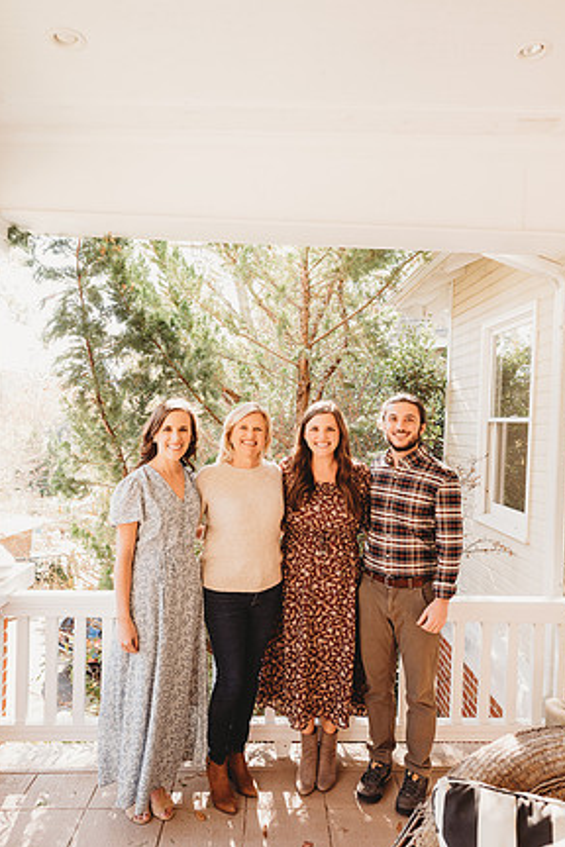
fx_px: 588
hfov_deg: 51.3
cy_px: 437
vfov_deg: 71.5
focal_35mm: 25
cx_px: 290
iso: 400
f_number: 4.5
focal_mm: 24
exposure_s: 1/160
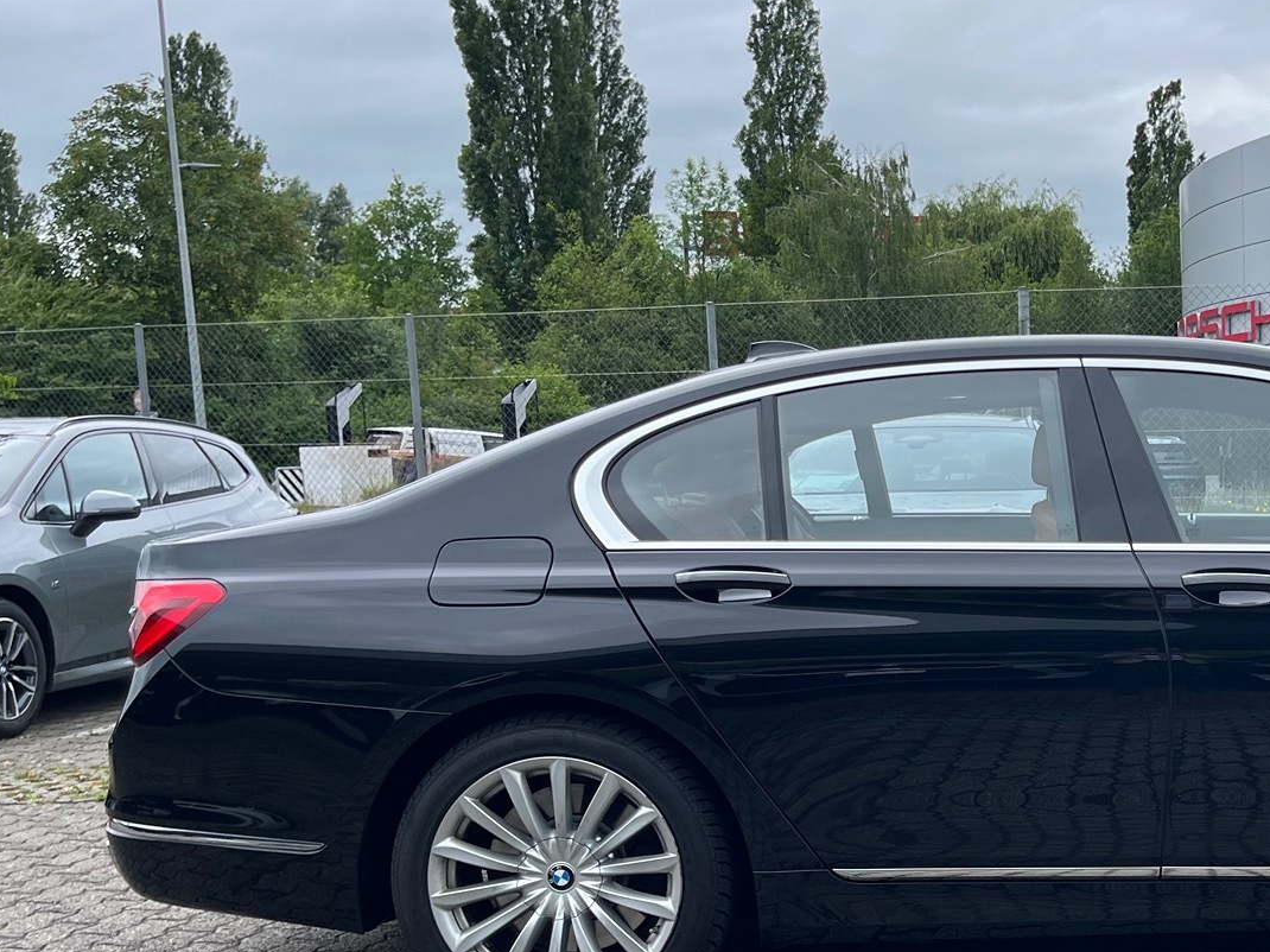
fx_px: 1797
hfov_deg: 36.4
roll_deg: +1.4
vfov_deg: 29.4
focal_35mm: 49
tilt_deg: -6.5
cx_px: 1151
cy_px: 639
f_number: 1.6
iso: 50
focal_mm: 5.1
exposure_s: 1/959
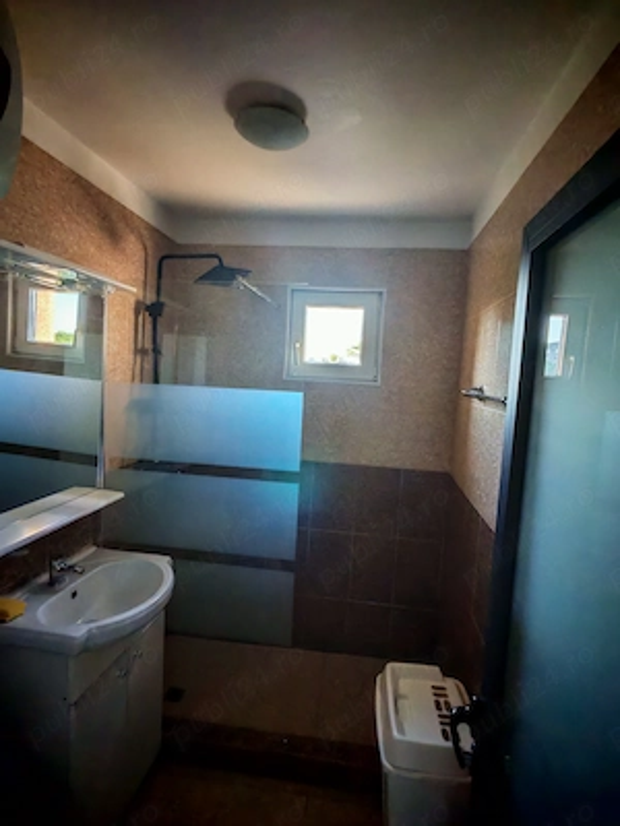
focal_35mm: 19
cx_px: 310
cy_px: 413
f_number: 2.2
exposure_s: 1/40
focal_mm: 1.96
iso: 640
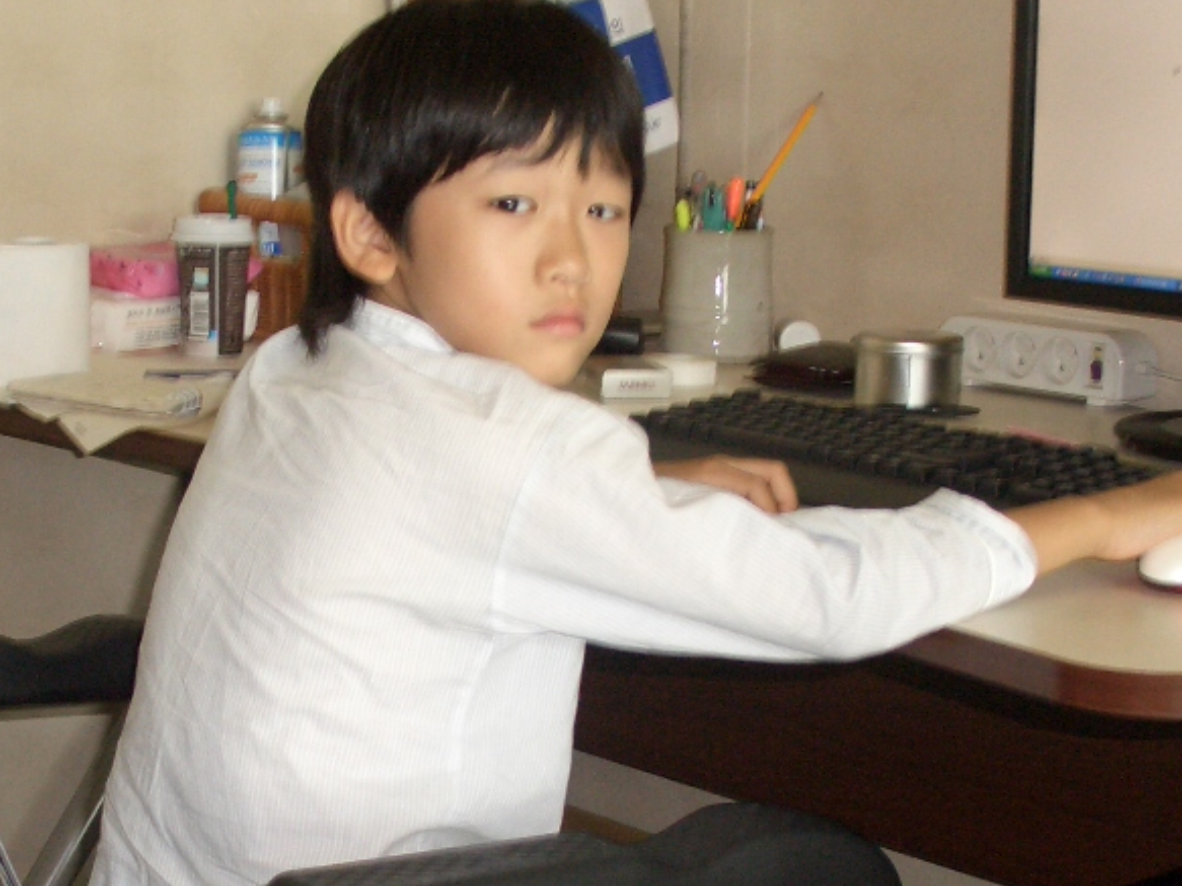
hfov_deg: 24.7
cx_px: 452
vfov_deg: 18.6
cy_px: 645
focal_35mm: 79
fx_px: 2697
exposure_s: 1/60
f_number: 2.9
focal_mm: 7.8
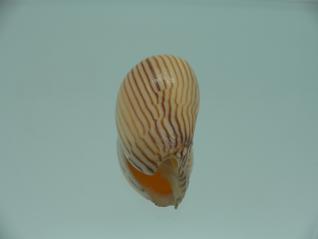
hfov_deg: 51.4
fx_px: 331
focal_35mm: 36
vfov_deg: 39.7
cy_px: 122
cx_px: 157
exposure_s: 1/60
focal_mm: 4.6
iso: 80
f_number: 2.8
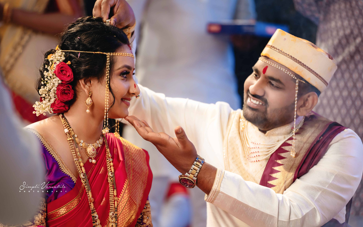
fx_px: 1464
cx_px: 183
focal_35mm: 148
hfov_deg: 14.1
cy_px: 110
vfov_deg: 8.9
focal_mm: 142
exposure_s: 1/250
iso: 1250
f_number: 2.8
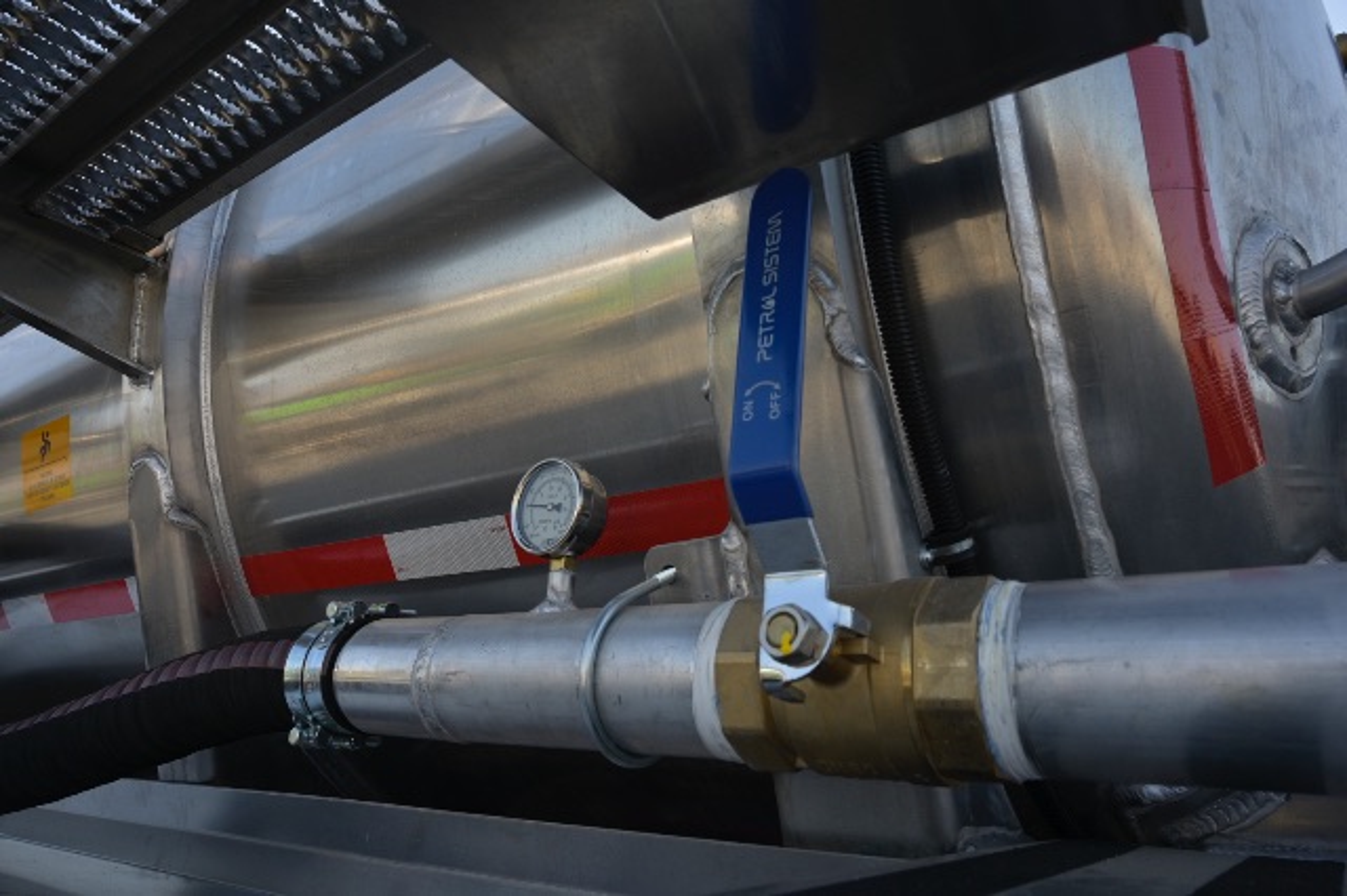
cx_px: 674
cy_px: 448
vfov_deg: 53.1
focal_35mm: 24
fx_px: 897
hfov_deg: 73.8
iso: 200
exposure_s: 1/125
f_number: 10
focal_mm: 24
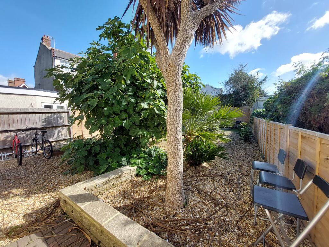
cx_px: 164
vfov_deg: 89.9
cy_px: 124
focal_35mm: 13
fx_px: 124
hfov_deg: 106.2
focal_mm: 1.74
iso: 50
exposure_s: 1/395
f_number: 2.2
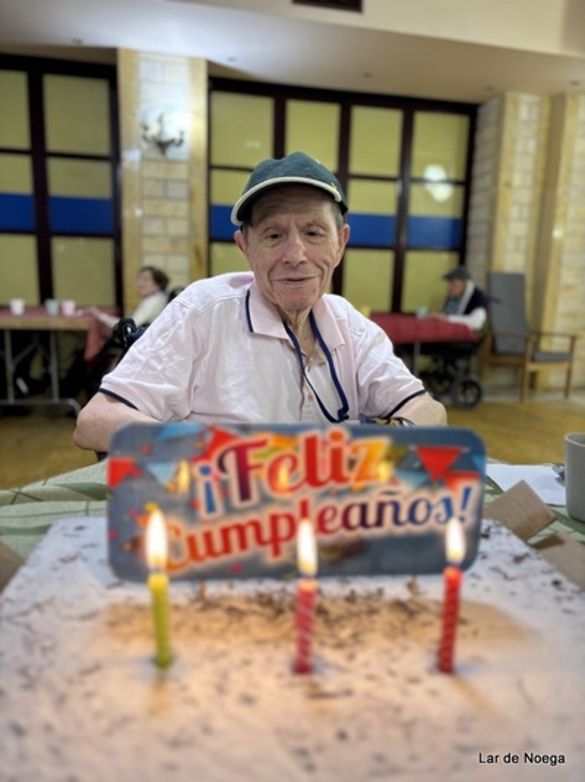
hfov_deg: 53.0
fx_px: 586
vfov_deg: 67.3
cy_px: 391
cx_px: 292
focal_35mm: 26
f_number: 1.6
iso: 160
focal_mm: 5.96
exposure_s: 1/60
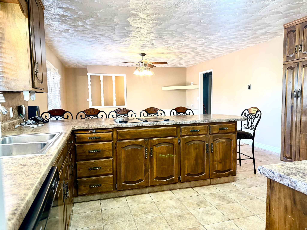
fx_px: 213
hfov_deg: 71.6
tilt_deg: -4.5
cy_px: 115
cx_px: 154
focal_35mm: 24
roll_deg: +1.7
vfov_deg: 56.8
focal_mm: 6.76
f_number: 1.78
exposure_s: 1/60
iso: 200
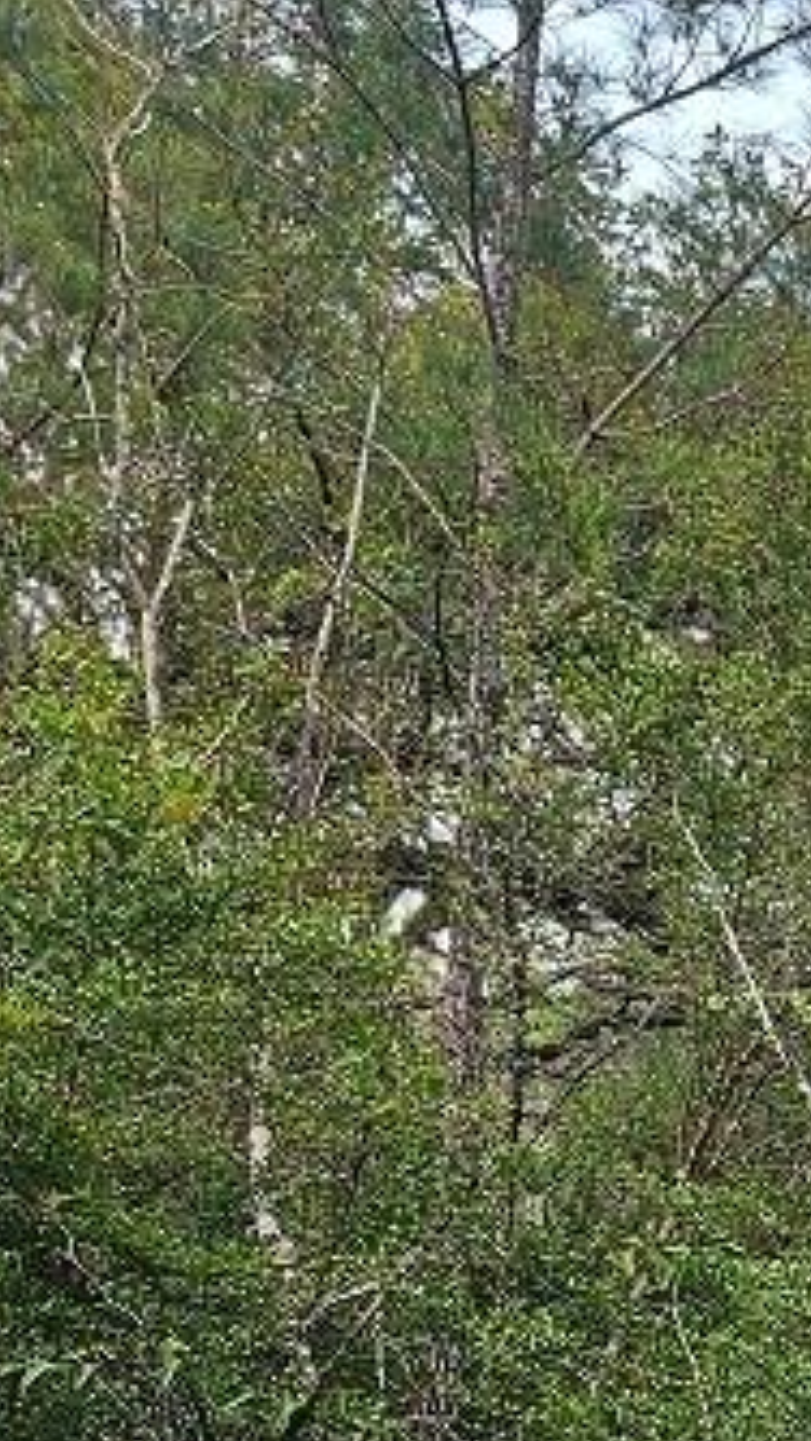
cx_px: 1958
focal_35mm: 75
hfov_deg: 12.5
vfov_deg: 26.0
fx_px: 2866
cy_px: 1609
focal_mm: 6.3
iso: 12
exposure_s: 1/120
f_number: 1.7
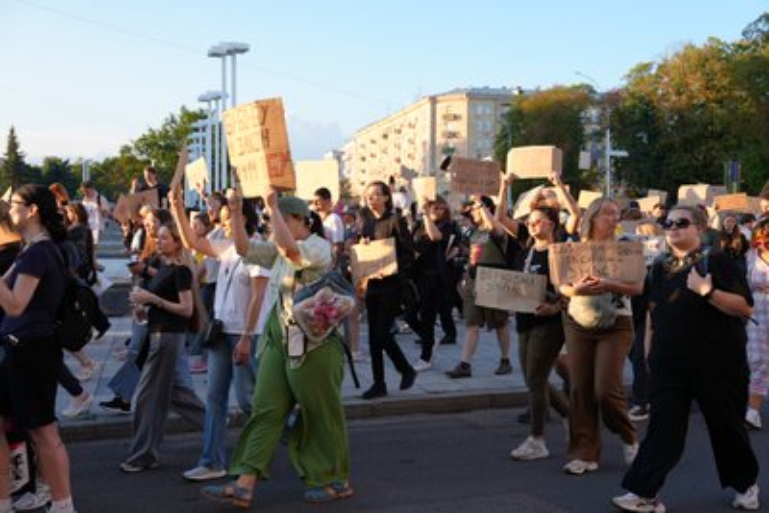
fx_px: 876
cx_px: 384
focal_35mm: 41
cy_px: 256
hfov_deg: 47.4
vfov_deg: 32.7
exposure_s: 1/160
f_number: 4
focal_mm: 41
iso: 100
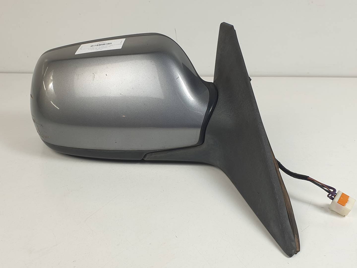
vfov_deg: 53.1
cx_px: 178
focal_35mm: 26
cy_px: 134
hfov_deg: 67.3
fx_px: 268
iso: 50
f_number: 2.4
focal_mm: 4.3
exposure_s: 1/165
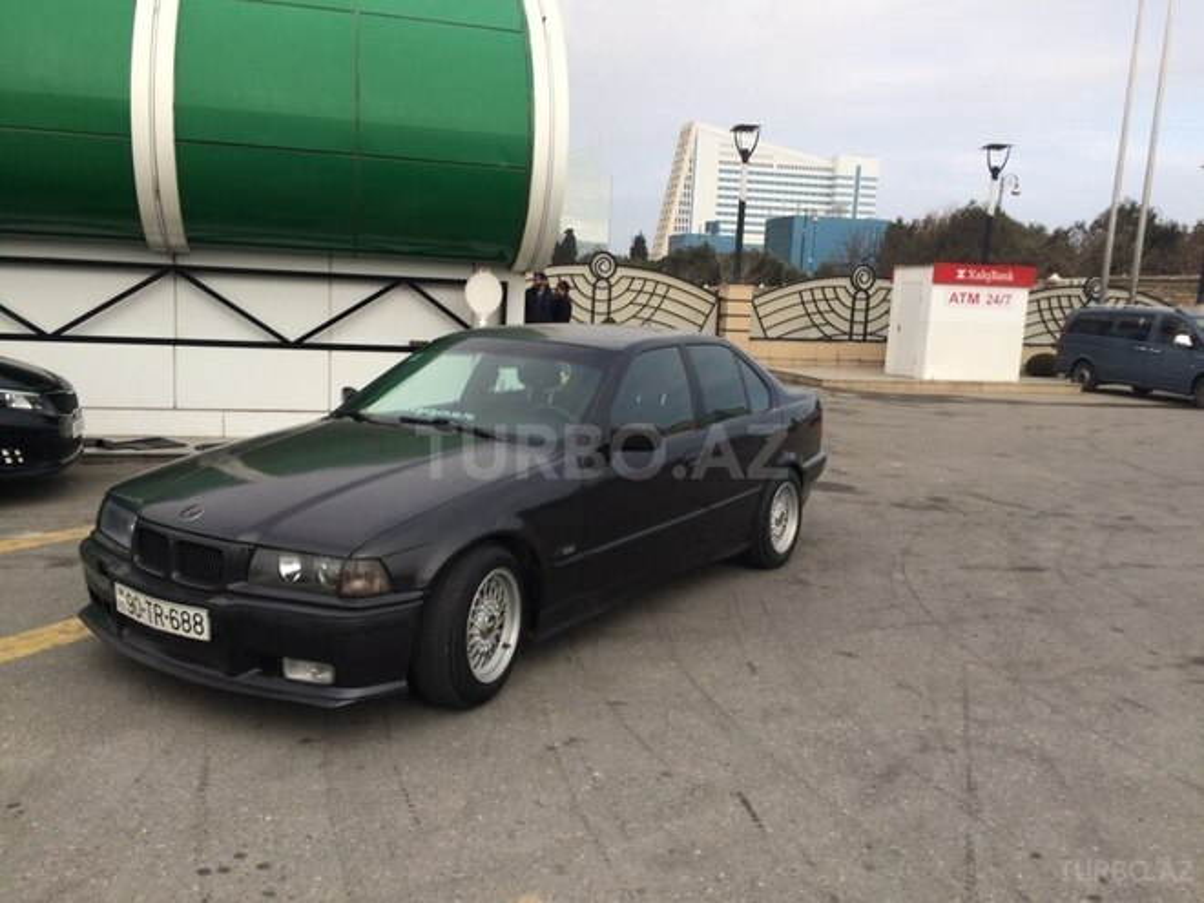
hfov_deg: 61.7
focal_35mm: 29
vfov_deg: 48.2
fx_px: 1009
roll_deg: -1.4
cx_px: 602
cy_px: 452
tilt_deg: -11.8
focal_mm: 4.15
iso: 32
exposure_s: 1/855
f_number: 2.2
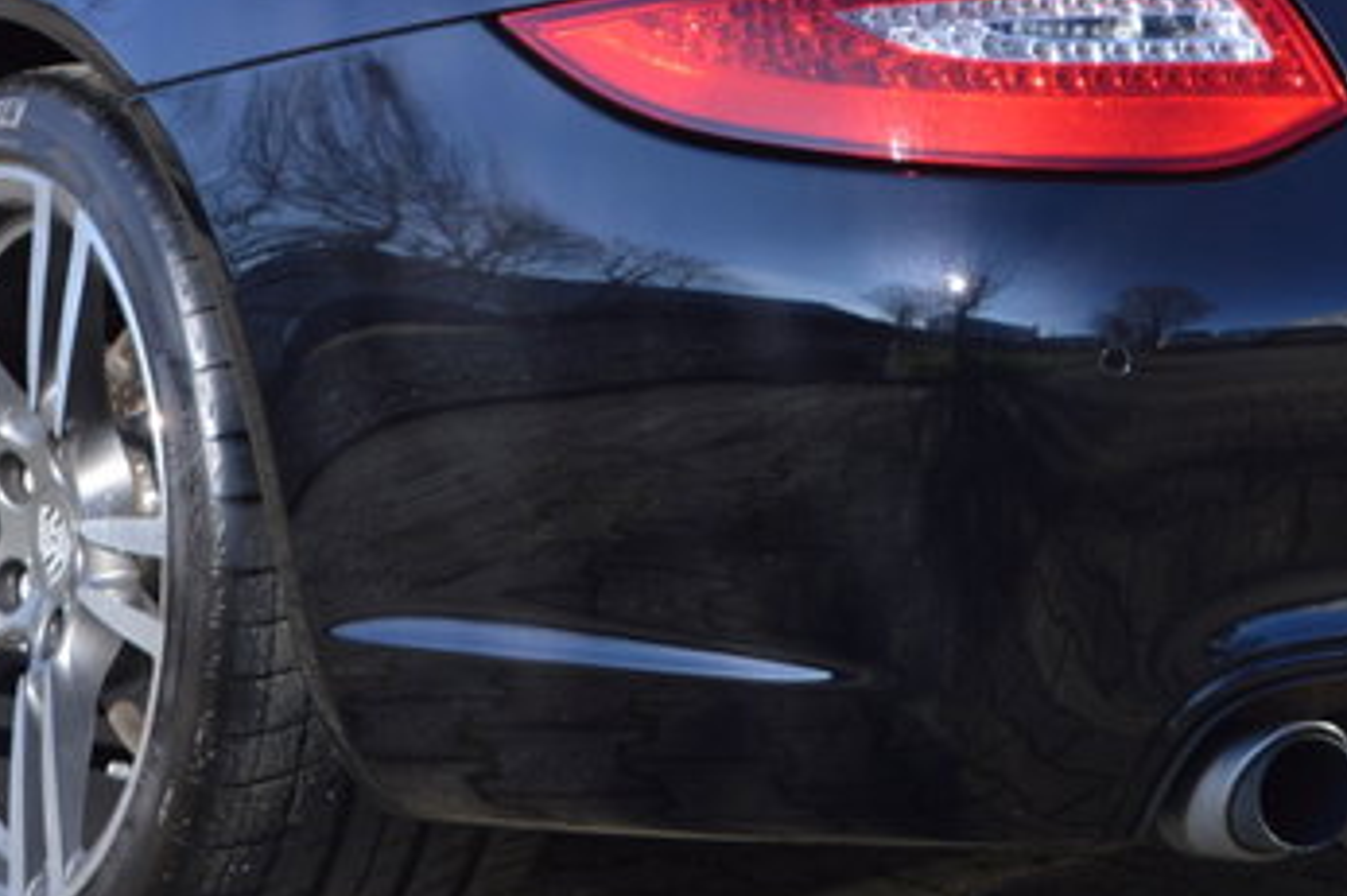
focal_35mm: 177
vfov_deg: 7.7
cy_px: 25
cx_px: 753
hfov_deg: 11.6
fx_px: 6619
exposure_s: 1/160
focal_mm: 40
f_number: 6.3
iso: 100
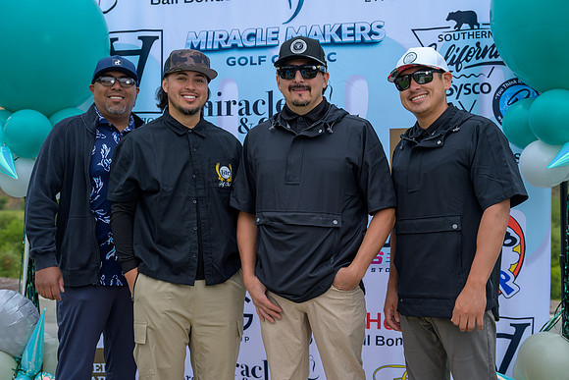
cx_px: 284
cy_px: 190
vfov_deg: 28.1
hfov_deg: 41.1
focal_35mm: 48
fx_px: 759
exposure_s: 1/200
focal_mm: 48
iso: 125
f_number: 4
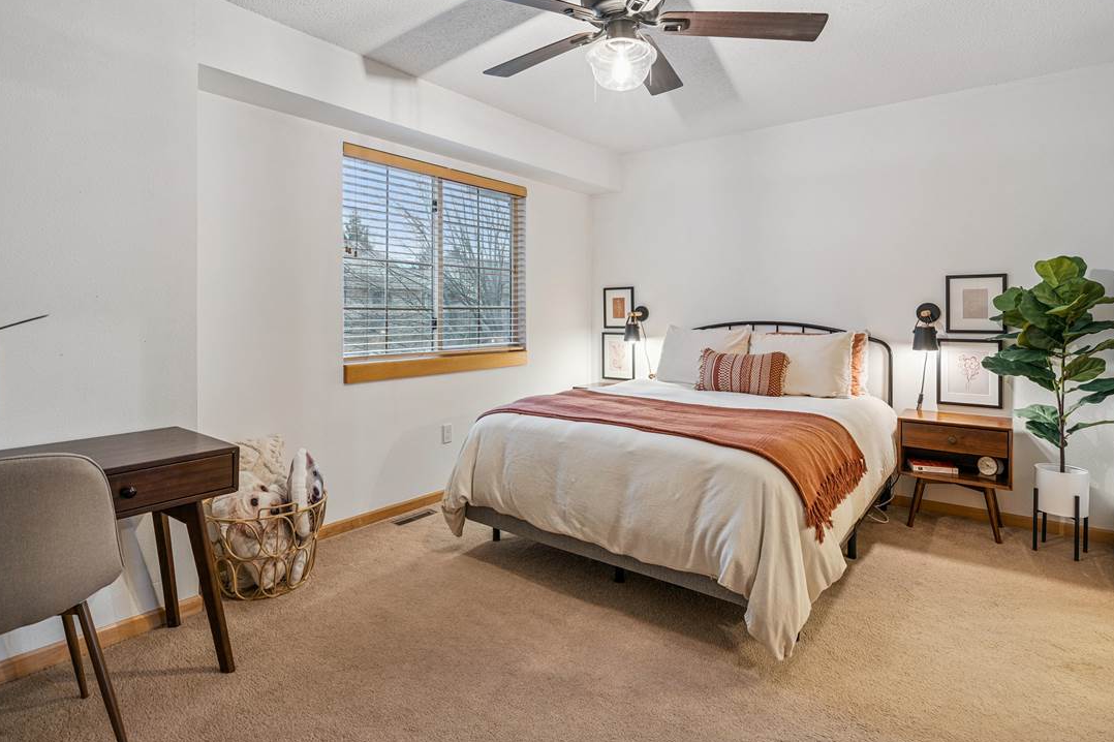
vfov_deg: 64.1
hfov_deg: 86.9
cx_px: 551
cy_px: 312
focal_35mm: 19
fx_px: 588
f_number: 8
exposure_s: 1/5
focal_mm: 16
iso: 400
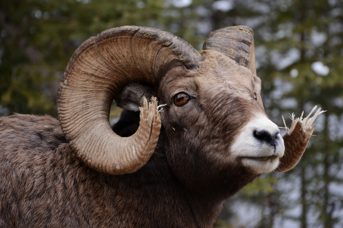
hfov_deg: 10.3
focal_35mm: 200
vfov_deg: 6.9
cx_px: 172
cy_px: 114
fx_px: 1905
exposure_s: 1/80
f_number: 5.6
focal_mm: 200
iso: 250
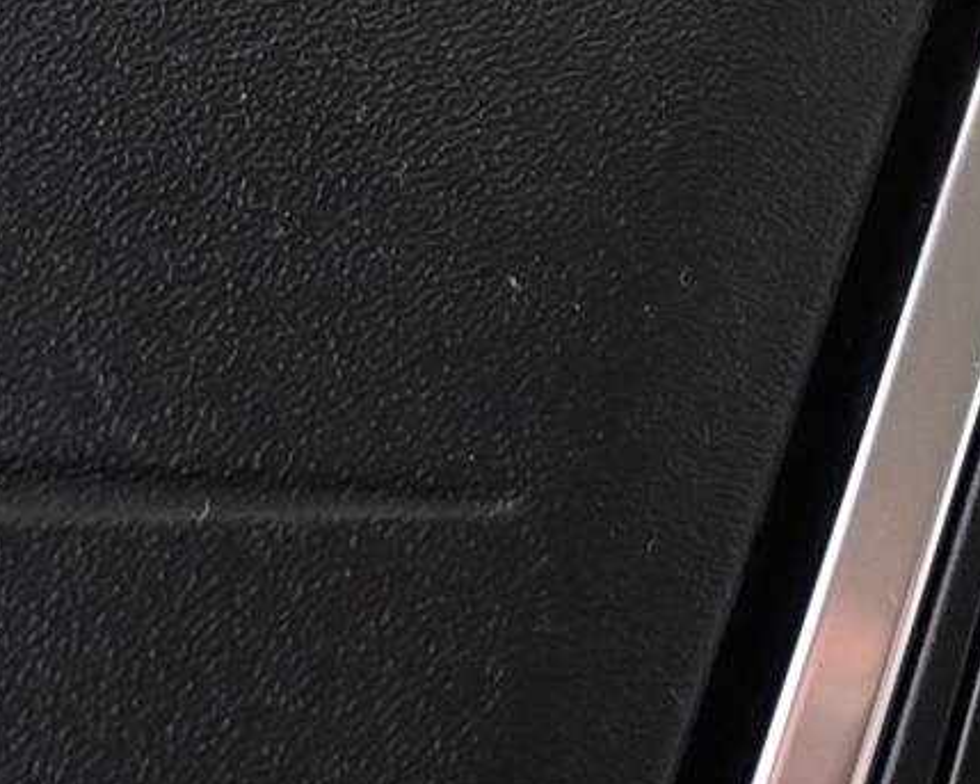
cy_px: 311
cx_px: 1432
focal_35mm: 117
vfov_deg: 13.2
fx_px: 3393
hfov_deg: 15.3
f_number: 4
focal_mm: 22
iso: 3600
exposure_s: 1/40
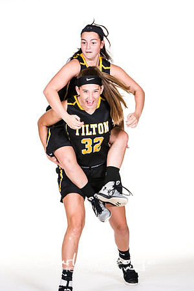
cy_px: 146
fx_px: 1212
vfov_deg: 13.7
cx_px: 97
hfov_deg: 9.1
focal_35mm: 150
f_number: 6.3
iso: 200
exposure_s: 1/160
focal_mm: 100
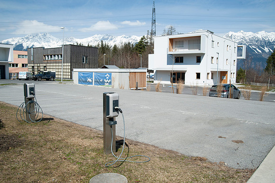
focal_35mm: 28
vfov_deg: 46.4
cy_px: 92
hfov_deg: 65.5
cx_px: 138
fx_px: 214
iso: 200
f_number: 11
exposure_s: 1/500
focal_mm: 28
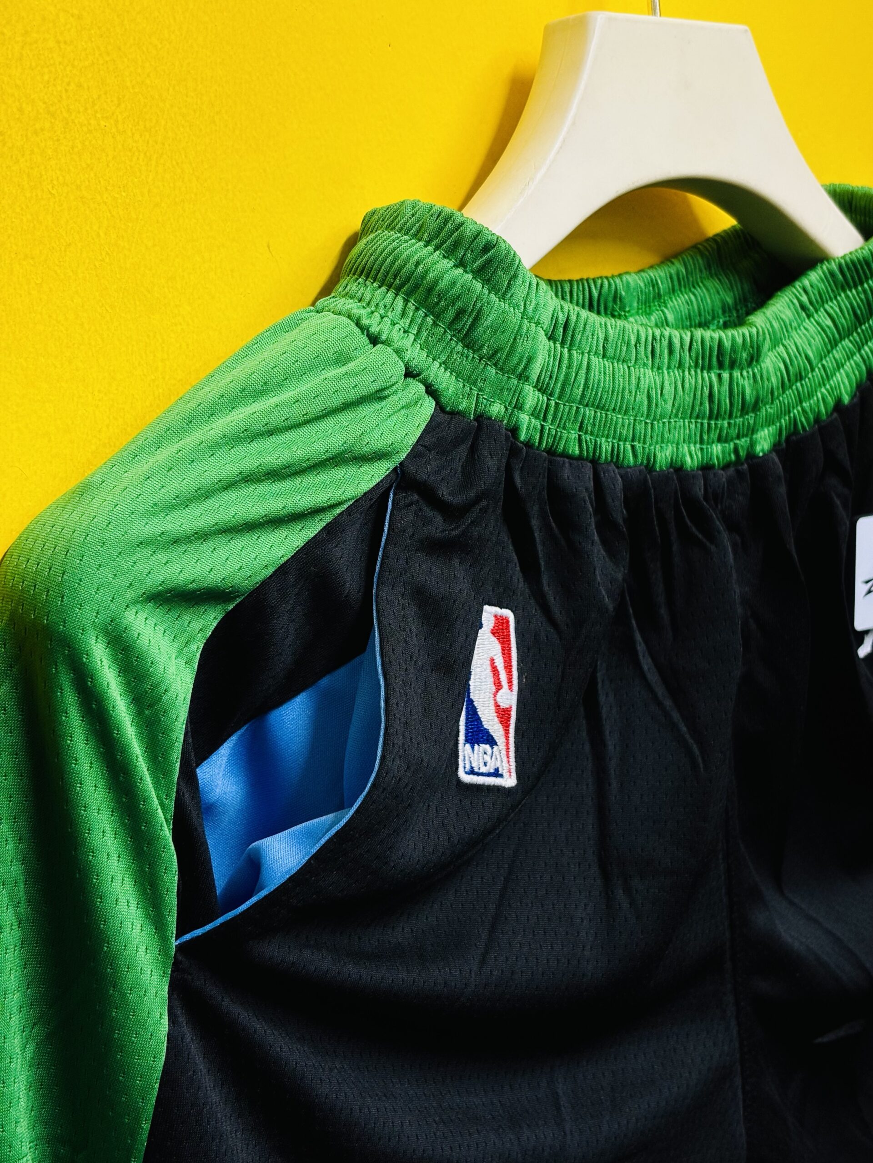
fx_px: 1749
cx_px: 436
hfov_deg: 28.0
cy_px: 582
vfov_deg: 36.8
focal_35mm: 52
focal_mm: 5.96
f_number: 1.6
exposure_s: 1/50
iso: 32
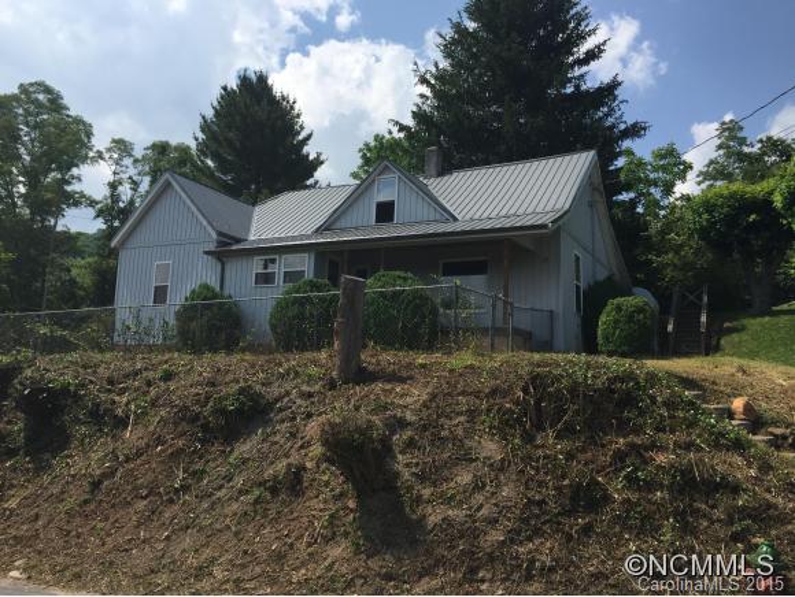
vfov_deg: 48.3
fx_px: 667
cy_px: 298
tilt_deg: +8.9
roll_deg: -3.3
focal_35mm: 29
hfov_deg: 61.6
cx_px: 398
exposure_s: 1/2639
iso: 32
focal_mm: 4.15
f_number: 2.2
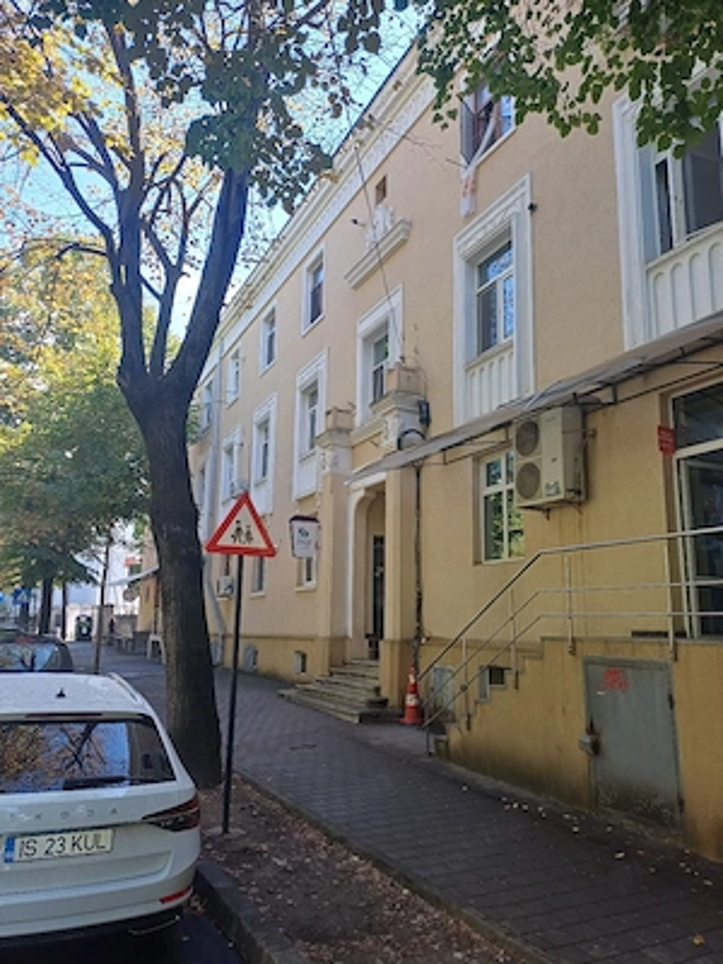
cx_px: 362
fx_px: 696
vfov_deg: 69.4
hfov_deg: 54.9
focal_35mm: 25
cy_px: 482
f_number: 1.8
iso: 50
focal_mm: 4.65
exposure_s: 1/164
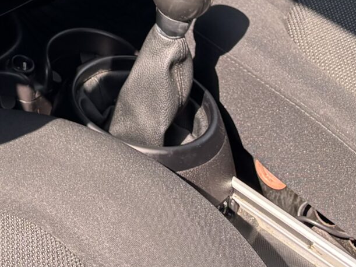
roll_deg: -6.4
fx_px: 1121
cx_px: -140
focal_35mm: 109
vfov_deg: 12.1
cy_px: -258
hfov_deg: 16.8
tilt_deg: -16.5
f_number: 1.6
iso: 50
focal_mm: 5.96
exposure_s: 1/425
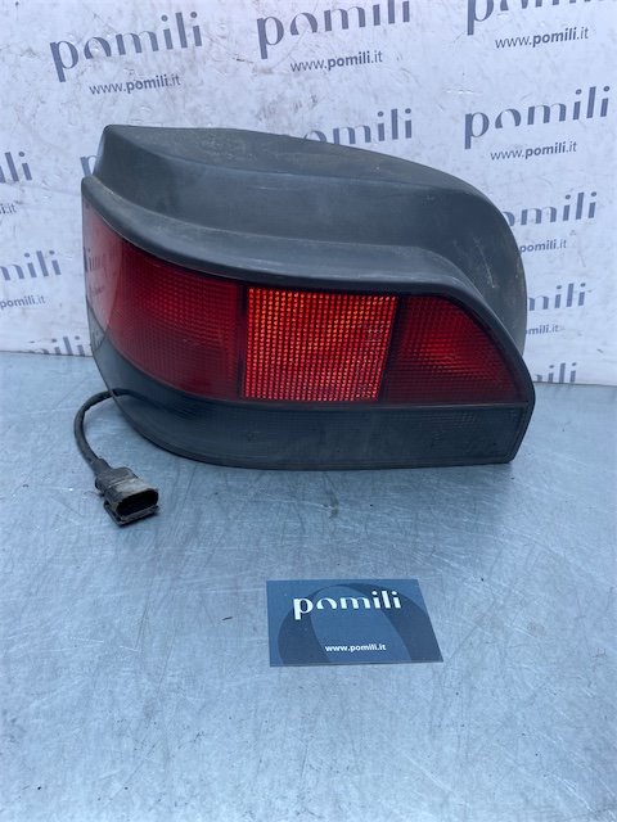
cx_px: 308
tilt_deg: -31.4
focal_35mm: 26
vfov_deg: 67.3
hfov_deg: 53.1
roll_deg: -5.3
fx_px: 618
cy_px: 411
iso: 32
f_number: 1.8
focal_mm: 4.25
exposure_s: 1/531
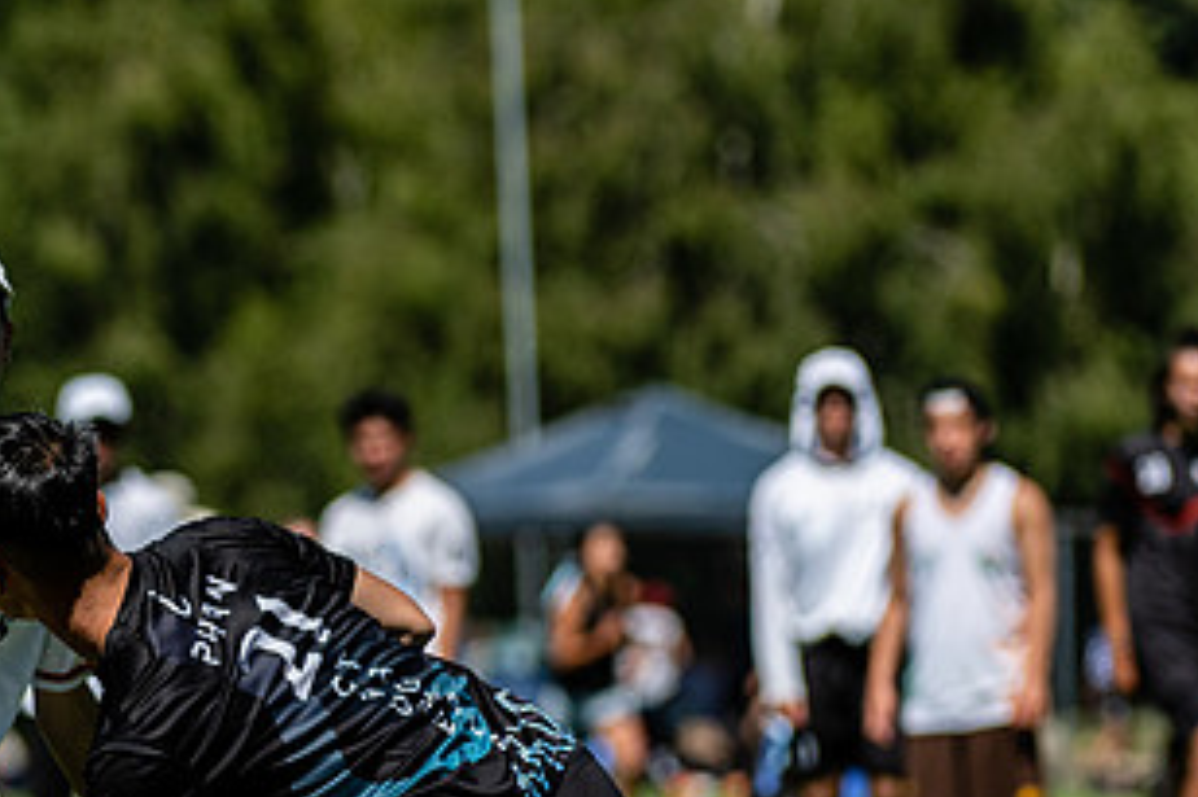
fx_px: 19756
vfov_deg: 2.3
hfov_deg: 3.5
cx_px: 206
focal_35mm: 594
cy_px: 640
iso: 200
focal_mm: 210
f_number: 4
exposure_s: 1/3200
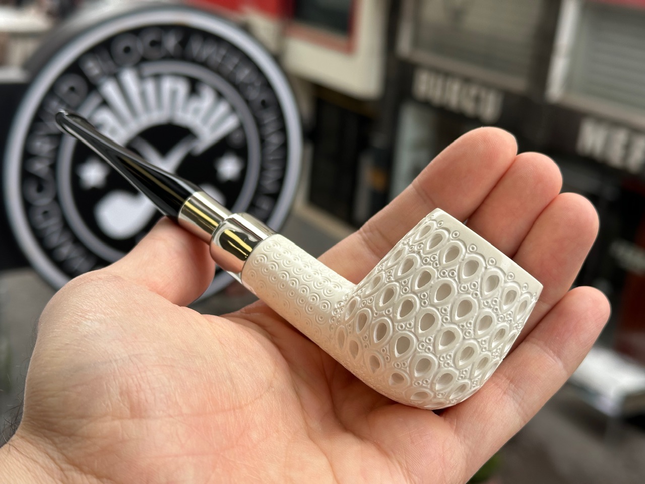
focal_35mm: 48
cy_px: 242
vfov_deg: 30.3
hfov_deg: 39.7
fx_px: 894
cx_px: 322
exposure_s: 1/1050
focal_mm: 6.86
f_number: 1.78
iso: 64
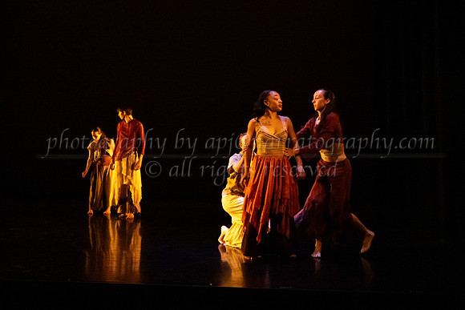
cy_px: 144
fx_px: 642
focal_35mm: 50
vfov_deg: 27.2
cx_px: 199
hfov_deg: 39.7
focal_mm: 41
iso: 4000
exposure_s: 1/400
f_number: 4
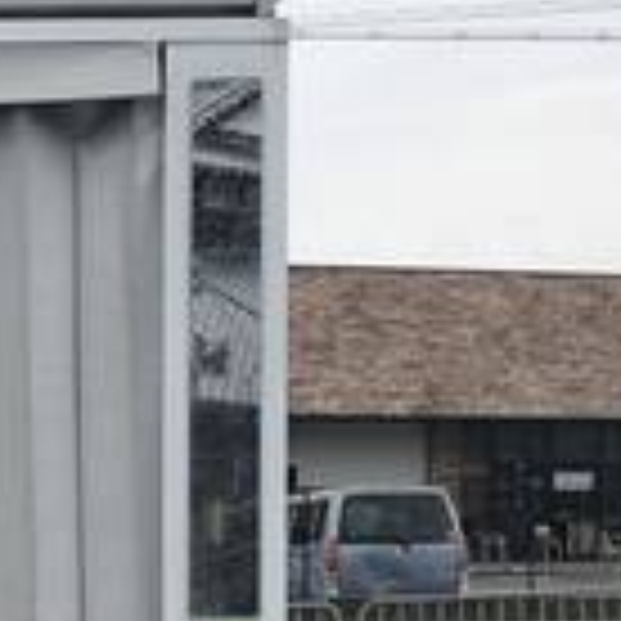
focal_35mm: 115
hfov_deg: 14.5
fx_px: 2334
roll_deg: -0.5
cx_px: -180
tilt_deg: -0.5
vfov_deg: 14.9
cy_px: 603
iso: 20
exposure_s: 1/1650
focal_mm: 3.99
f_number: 1.8
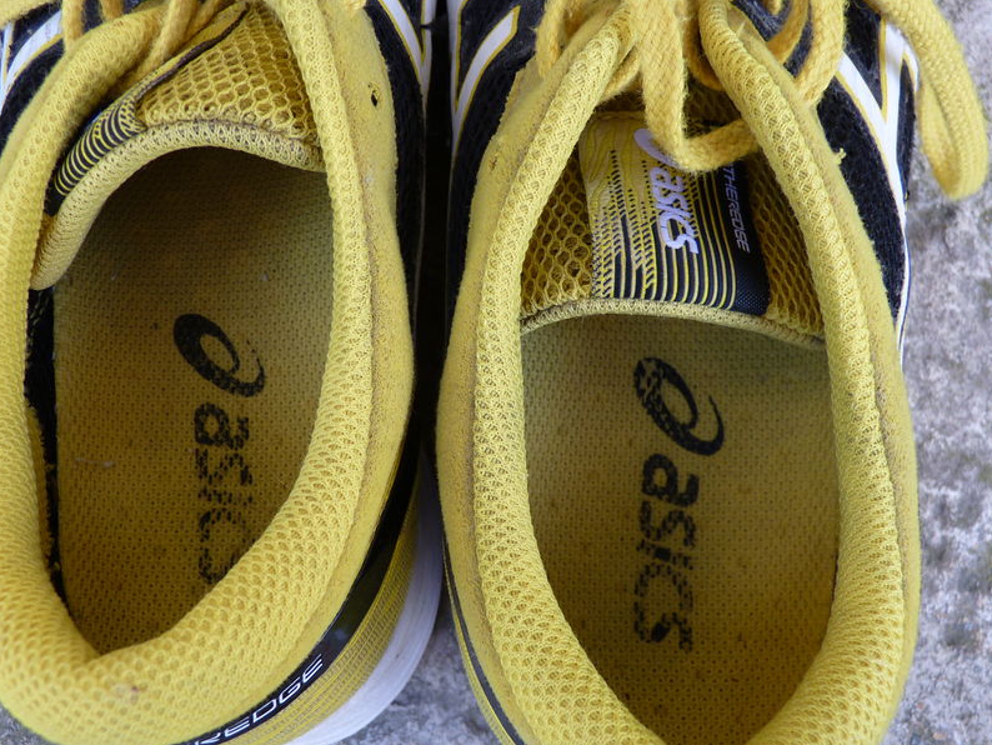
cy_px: 380
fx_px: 975
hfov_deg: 53.8
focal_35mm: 34
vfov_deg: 41.8
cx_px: 434
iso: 80
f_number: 2.8
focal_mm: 4.8
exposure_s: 1/30
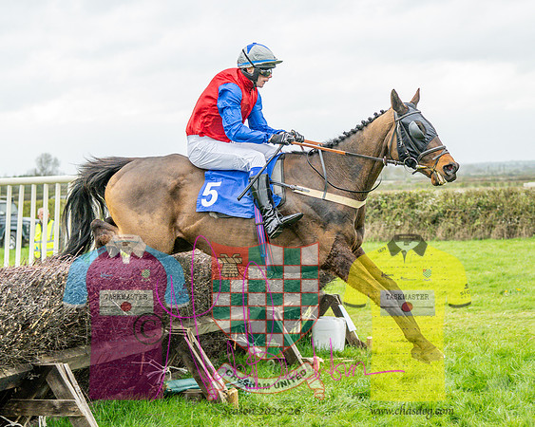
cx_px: 339
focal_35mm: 93
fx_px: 1465
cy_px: 228
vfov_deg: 16.6
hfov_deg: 20.6
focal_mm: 49
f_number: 2.8
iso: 800
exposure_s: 1/1600
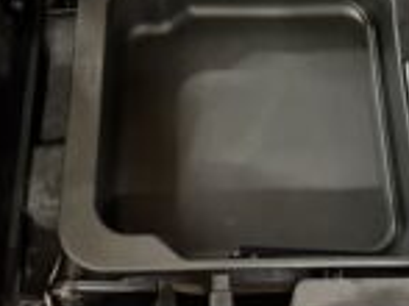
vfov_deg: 22.6
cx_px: 236
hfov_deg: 31.2
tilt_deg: -62.3
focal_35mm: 62
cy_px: -10
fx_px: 732
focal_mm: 5.96
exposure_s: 1/17
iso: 1000
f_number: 1.6
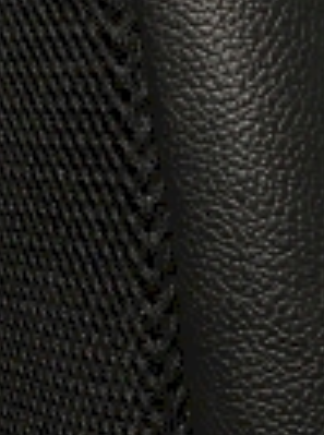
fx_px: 2119
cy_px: 370
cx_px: 200
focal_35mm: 169
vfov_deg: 11.7
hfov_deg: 8.7
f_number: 1.8
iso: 40
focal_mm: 3.99
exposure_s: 1/24
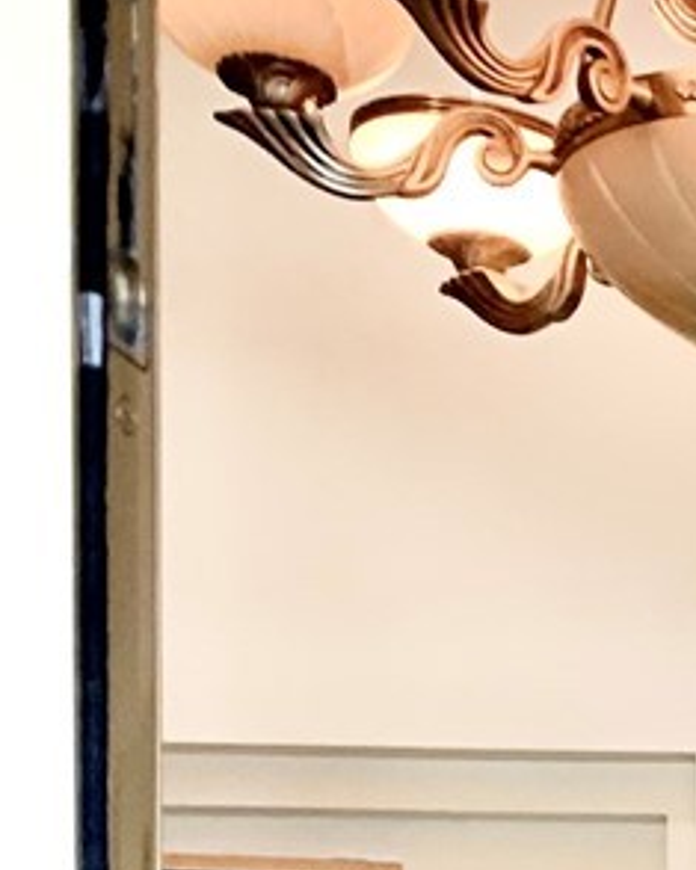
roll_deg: -1.2
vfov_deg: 12.1
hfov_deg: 9.7
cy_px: 1835
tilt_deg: -4.0
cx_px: 1765
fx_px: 3555
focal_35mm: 138
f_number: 1.8
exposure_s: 1/60
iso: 80
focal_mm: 4.25
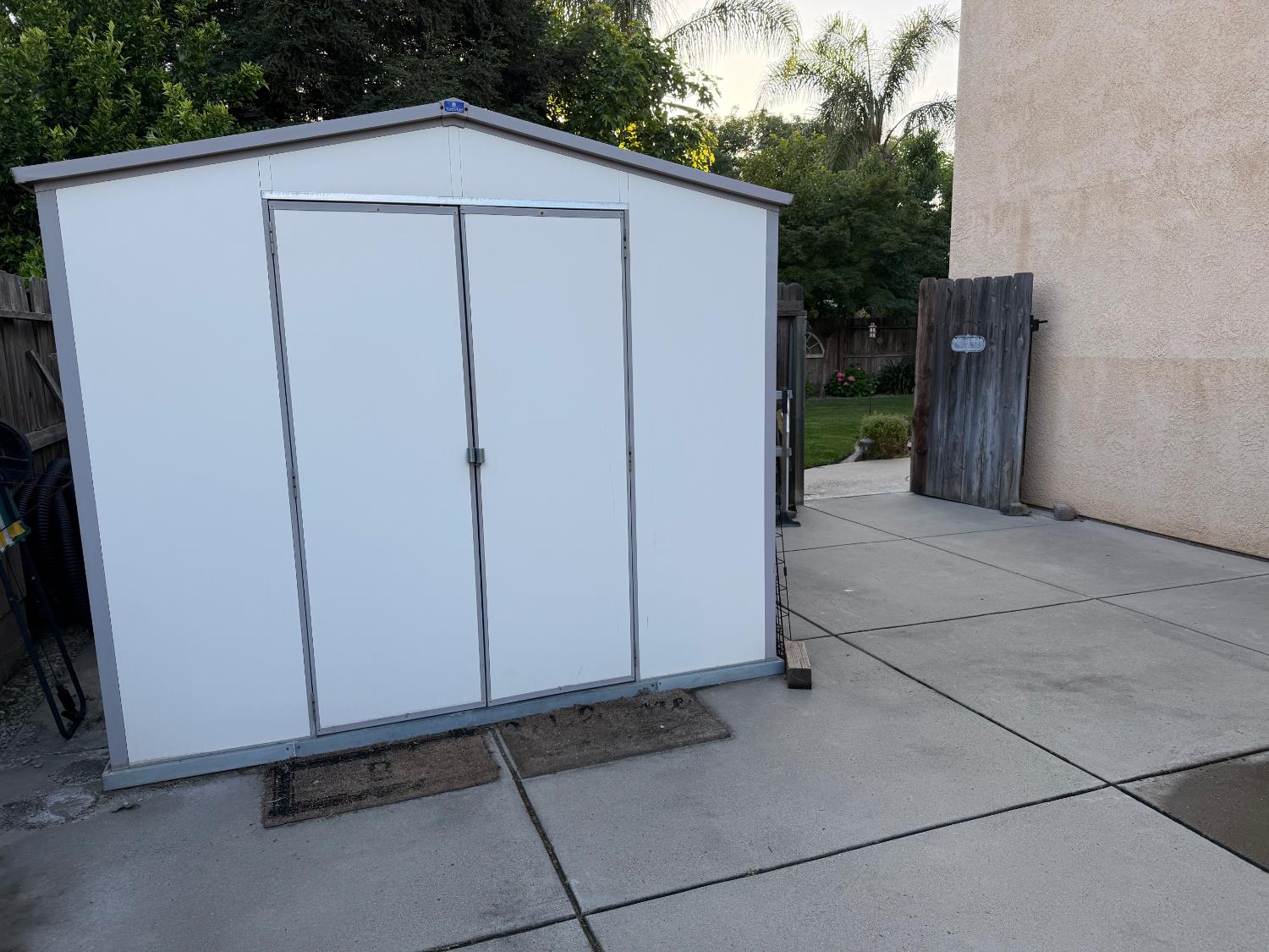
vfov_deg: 56.8
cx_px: 634
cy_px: 476
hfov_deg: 71.6
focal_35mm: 24
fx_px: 880
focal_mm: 6.76
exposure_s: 1/589
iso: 100
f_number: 1.78
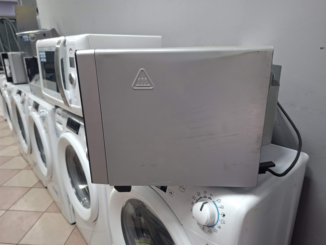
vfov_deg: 58.9
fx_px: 217
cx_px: 163
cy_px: 122
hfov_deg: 73.9
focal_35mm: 23
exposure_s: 1/33
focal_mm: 5.54
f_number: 1.8
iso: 250
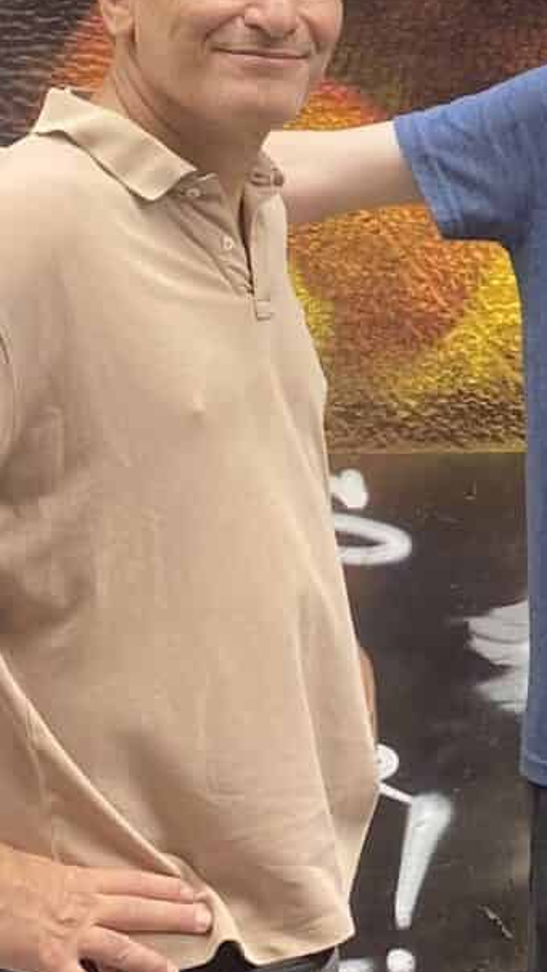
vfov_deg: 17.2
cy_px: -113
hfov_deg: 9.1
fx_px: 3093
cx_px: 1287
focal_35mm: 120
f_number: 1.8
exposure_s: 1/122
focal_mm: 4.25
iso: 32
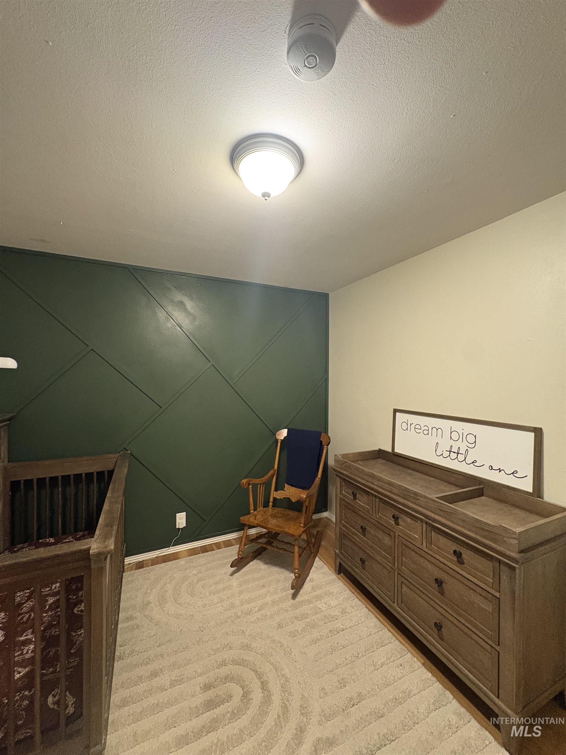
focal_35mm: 14
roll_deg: -0.4
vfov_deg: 102.1
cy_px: 378
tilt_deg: -0.5
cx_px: 283
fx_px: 305
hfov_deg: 85.7
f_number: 2.2
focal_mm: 2.22
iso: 500
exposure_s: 1/60
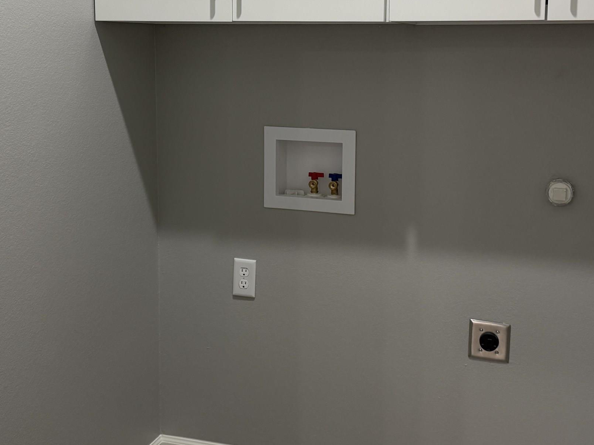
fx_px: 789
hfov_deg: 41.2
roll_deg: -0.4
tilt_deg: -5.5
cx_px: 319
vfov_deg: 31.1
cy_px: 123
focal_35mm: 46
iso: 160
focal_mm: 6.76
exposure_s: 1/60
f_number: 1.78
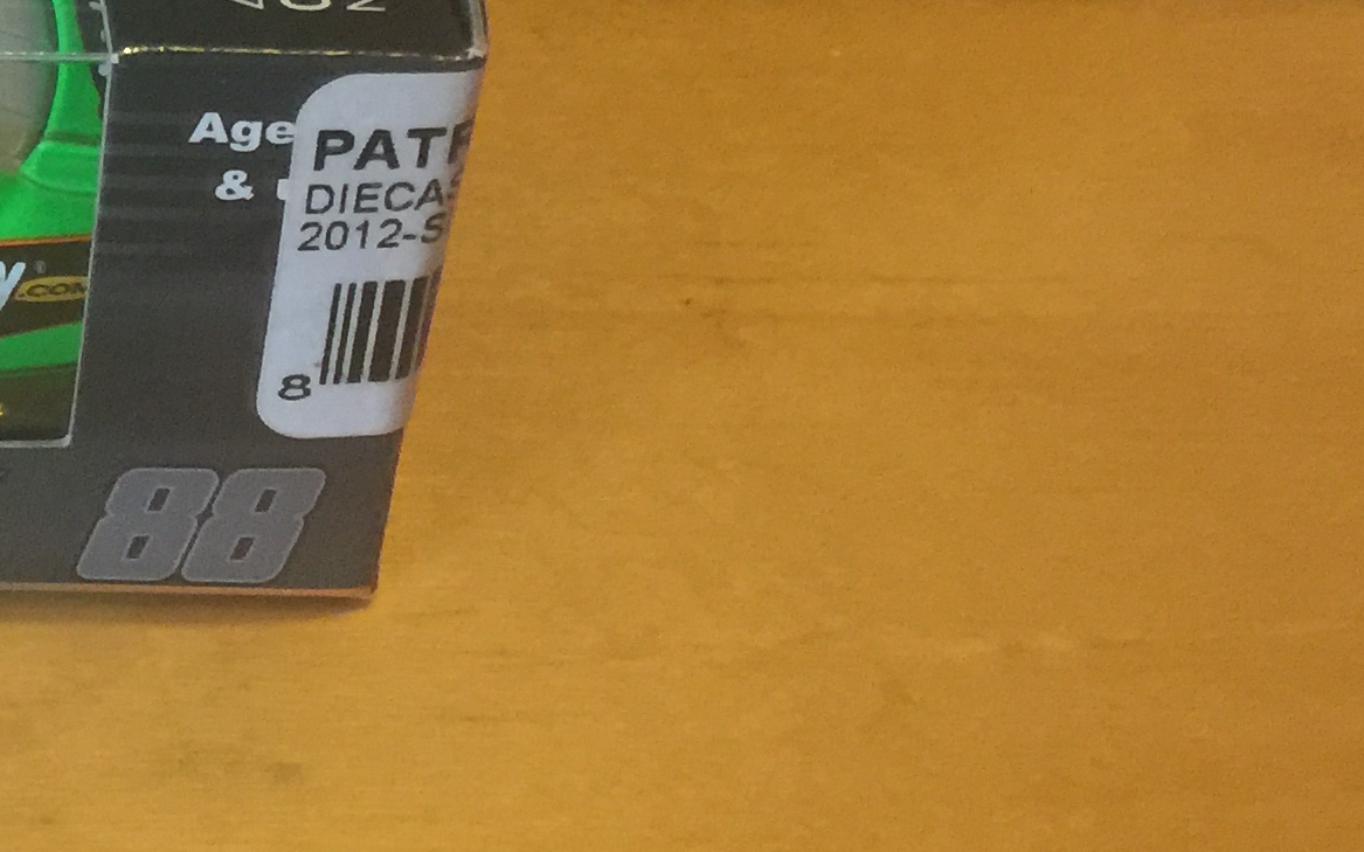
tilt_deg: -33.0
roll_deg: -1.4
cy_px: -251
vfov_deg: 14.5
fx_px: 3196
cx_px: -446
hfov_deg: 21.6
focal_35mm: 86
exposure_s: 1/10
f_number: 2.2
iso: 125
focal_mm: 4.15
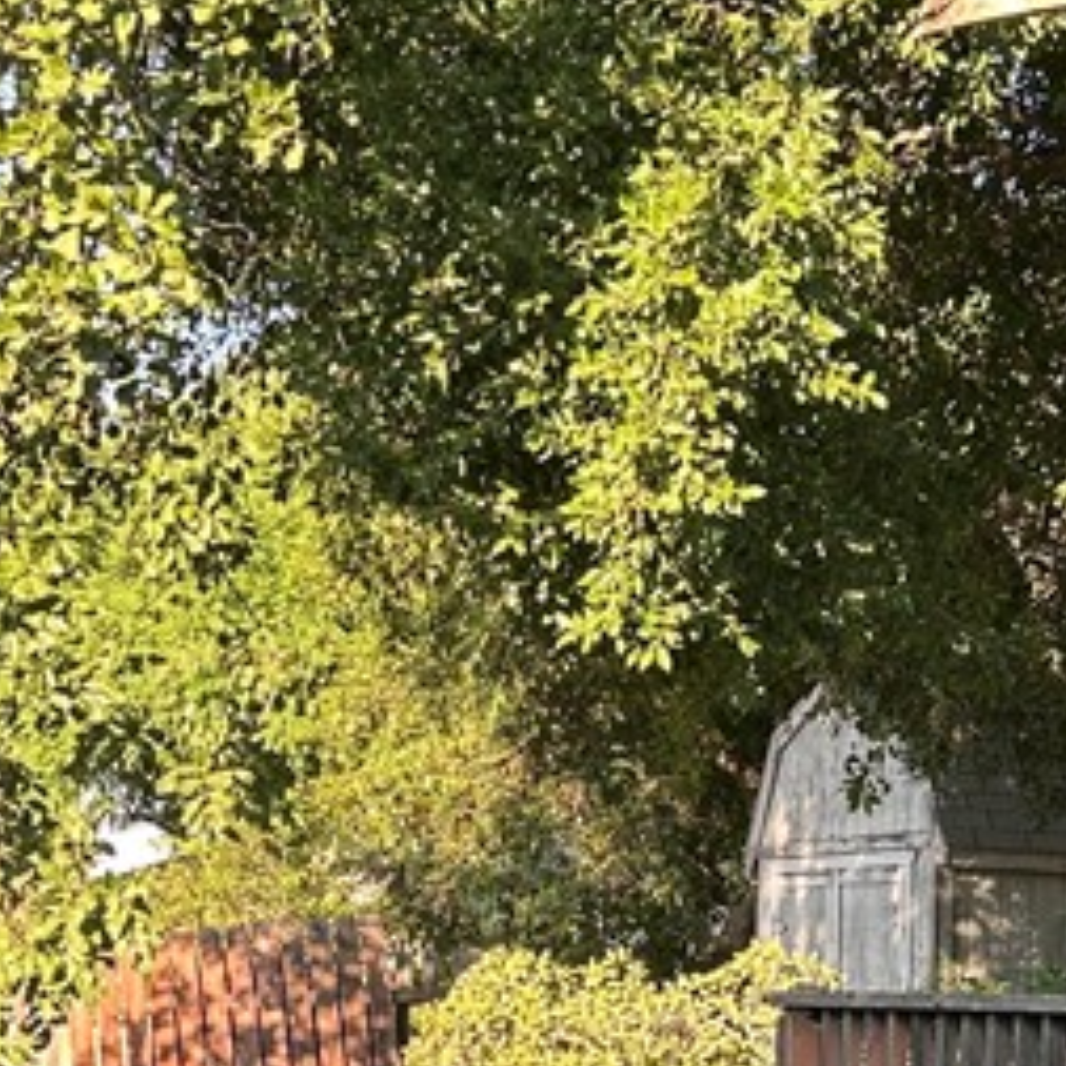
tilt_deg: +1.8
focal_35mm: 93
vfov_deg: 18.5
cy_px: 864
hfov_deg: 18.7
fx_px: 3240
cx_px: 404
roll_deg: -1.8
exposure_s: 1/287
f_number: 1.5
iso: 50
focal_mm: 5.7
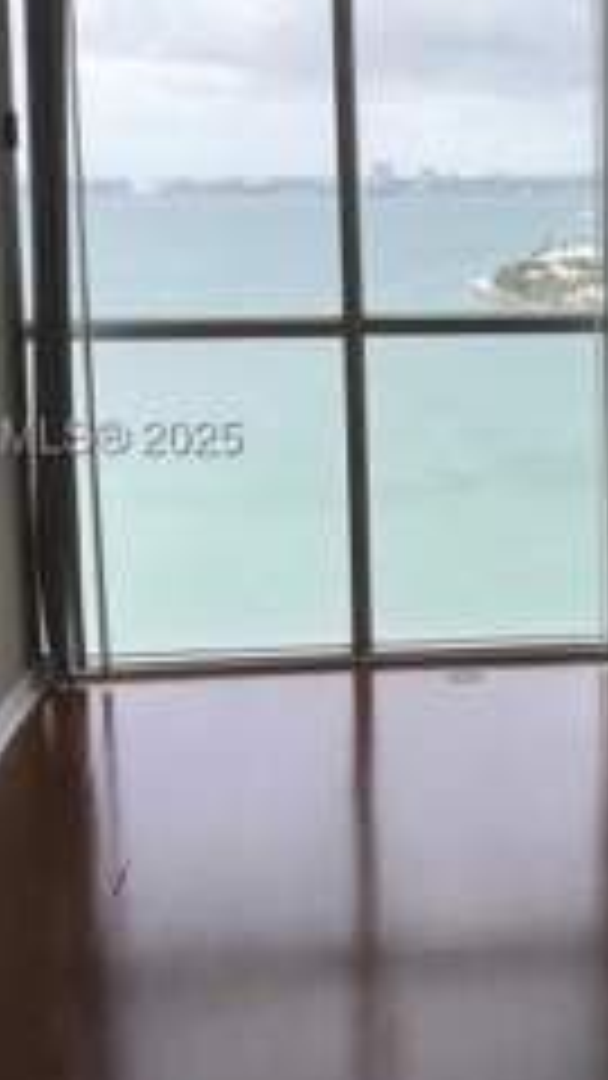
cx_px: 640
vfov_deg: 34.3
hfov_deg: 19.1
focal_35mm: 61
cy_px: 446
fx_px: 1748
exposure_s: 1/766
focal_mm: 3.99
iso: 20
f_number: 1.8
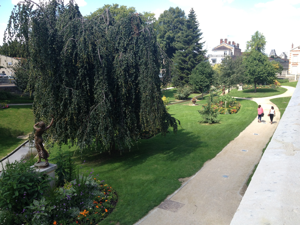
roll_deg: +0.2
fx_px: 303
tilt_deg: -10.8
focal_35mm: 35
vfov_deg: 40.7
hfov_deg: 52.6
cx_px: 150
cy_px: 112
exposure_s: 1/521
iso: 50
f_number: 2.4
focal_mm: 4.28
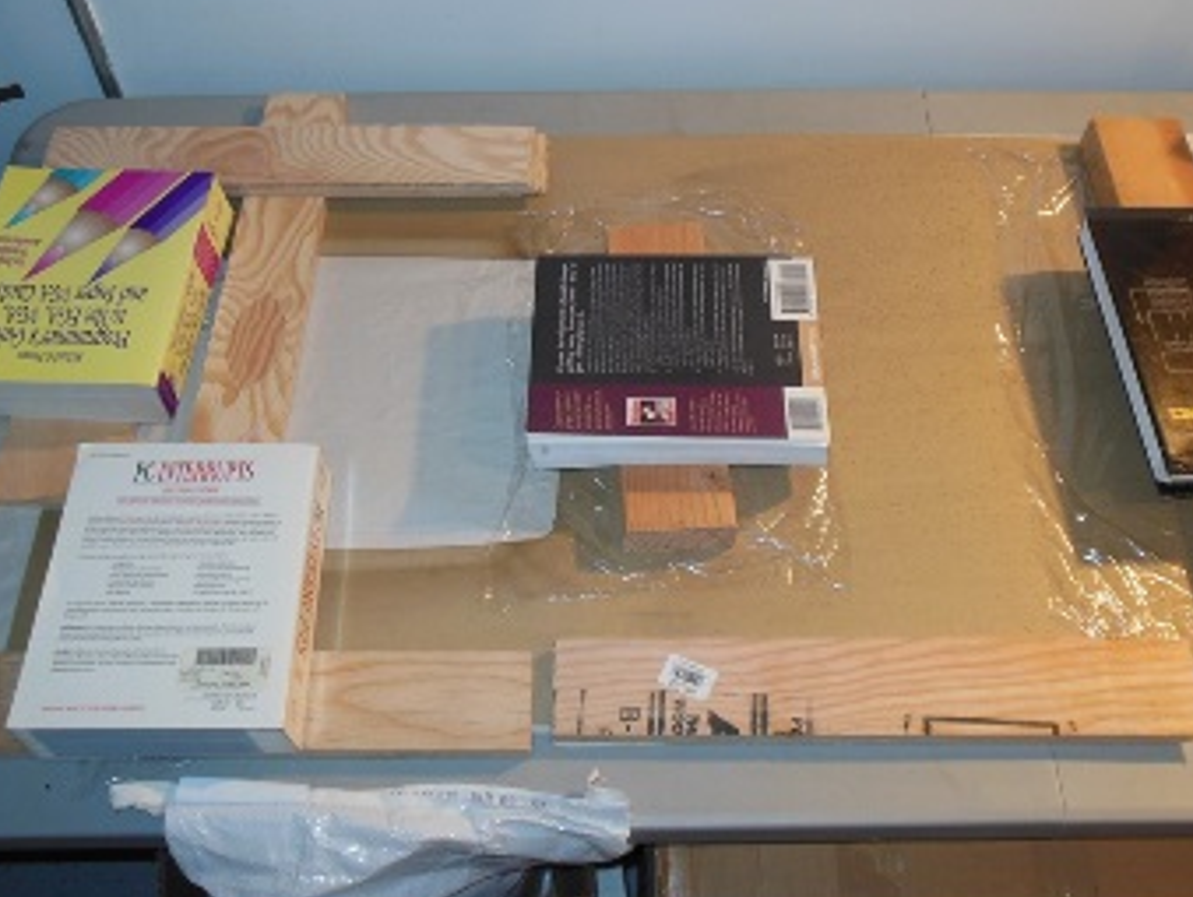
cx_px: 630
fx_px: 1139
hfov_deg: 55.3
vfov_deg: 43.0
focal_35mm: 33
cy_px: 408
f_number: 3.2
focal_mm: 4.5
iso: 200
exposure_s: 1/30
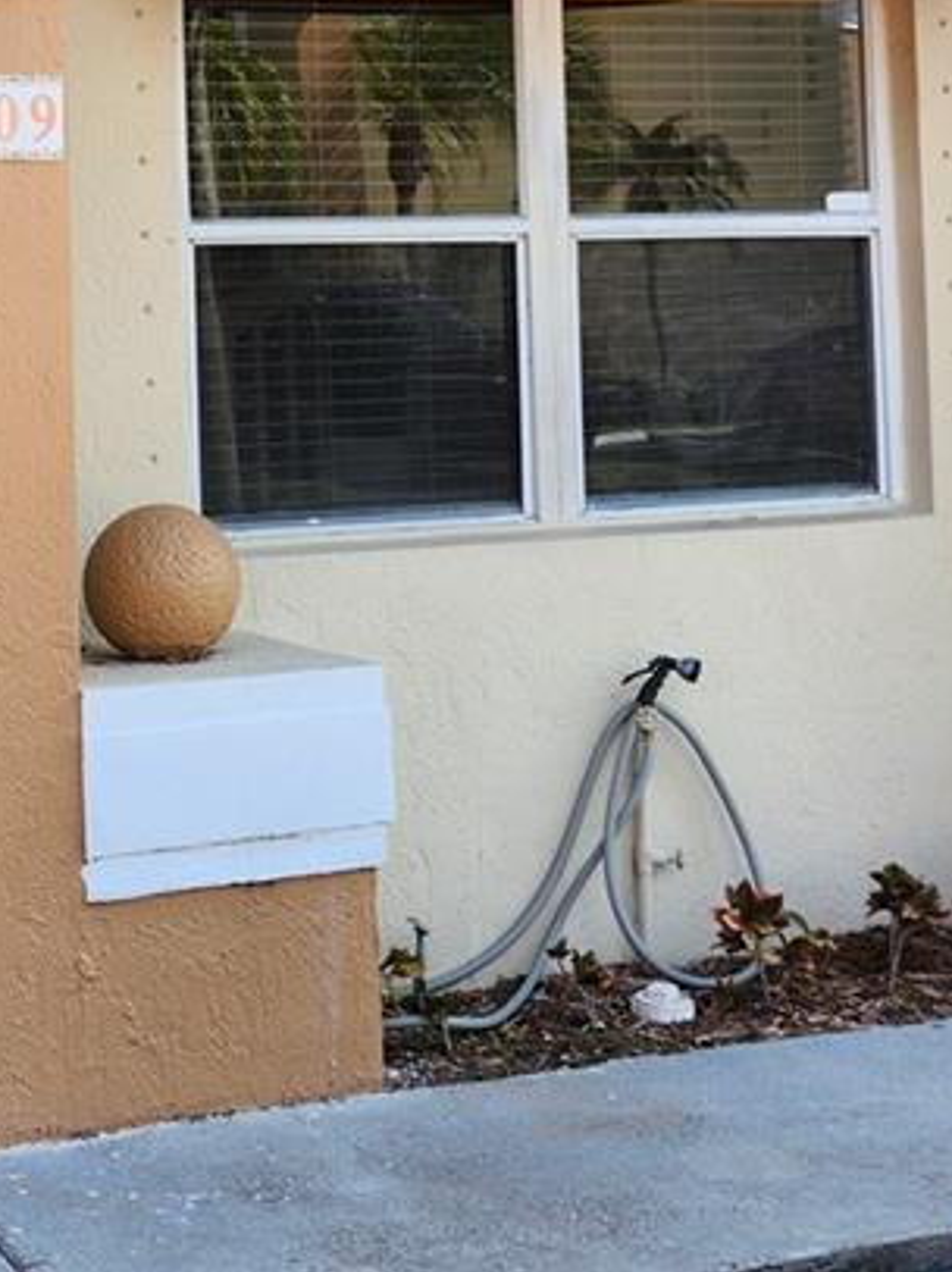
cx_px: 88
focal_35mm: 68
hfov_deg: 21.1
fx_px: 2496
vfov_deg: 28.0
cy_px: 248
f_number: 1.8
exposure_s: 1/395
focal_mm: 5.54
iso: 25
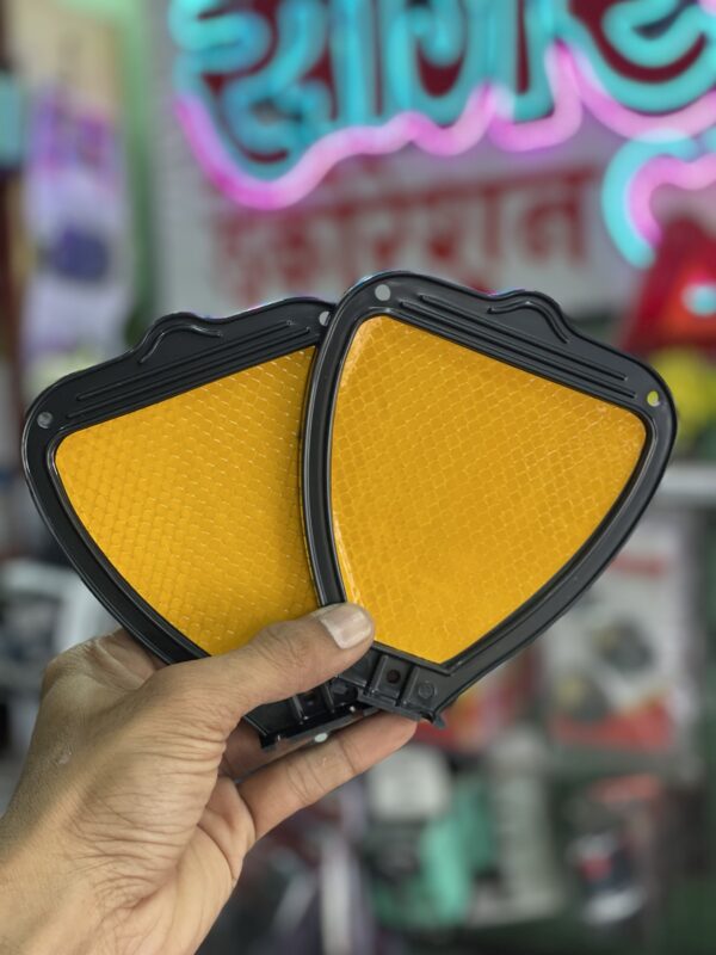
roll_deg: +0.8
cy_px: 478
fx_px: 1434
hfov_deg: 28.0
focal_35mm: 52
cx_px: 358
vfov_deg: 36.8
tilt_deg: -2.7
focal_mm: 6
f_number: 2
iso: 160
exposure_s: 1/100
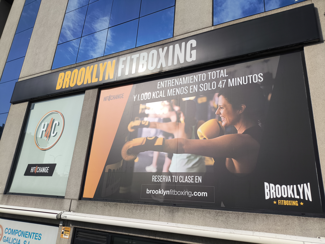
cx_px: 162
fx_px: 235
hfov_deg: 69.4
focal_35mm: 25
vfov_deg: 54.9
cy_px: 122
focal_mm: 4.71
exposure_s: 1/2595
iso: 50
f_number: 1.7
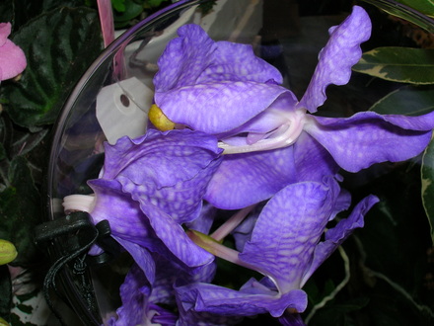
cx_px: 217
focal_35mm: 46
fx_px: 577
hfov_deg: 41.2
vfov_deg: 31.5
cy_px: 163
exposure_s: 1/60.1
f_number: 5.4
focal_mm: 7.7
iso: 50
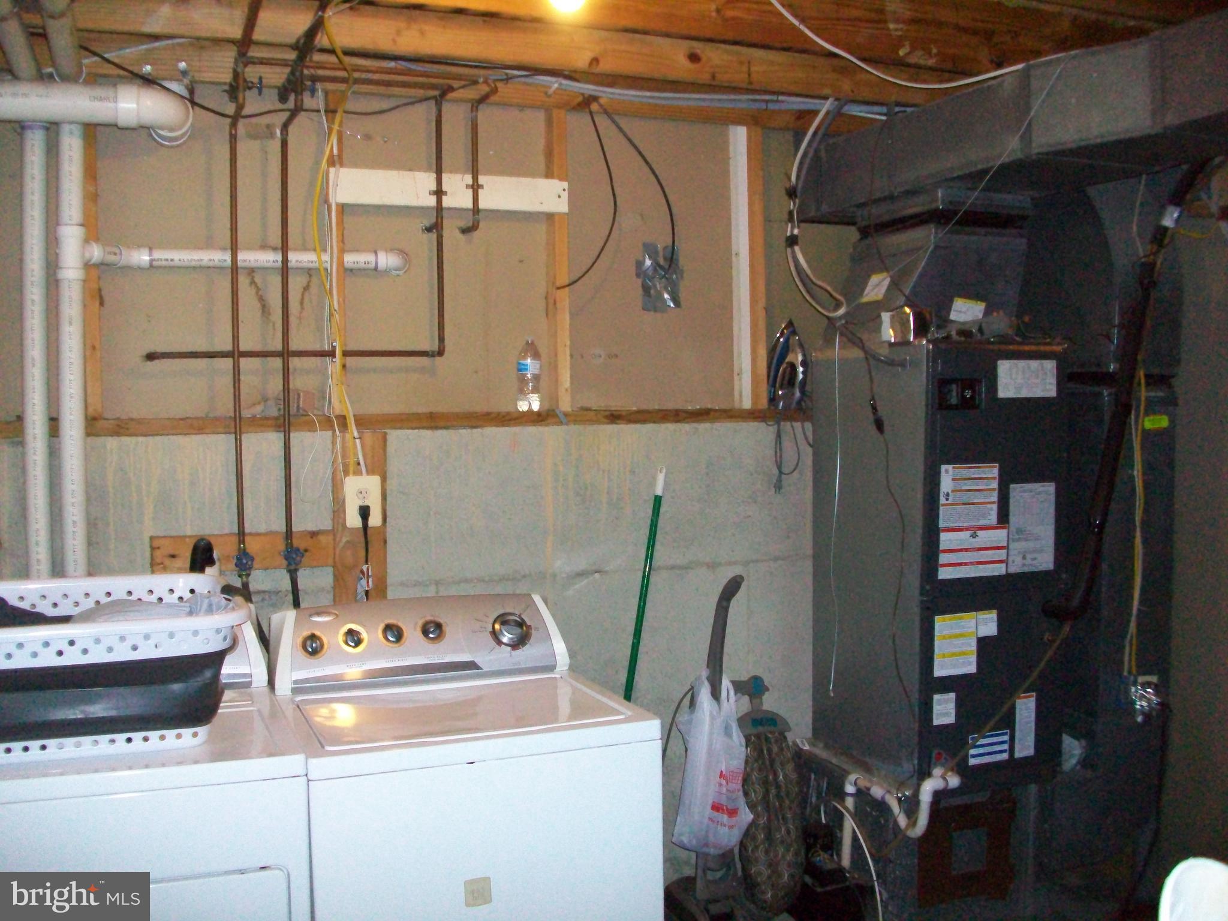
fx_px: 1135
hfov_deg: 56.8
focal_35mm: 32
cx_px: 614
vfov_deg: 44.2
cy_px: 460
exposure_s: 1/60
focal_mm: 5.7
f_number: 2.8
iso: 400
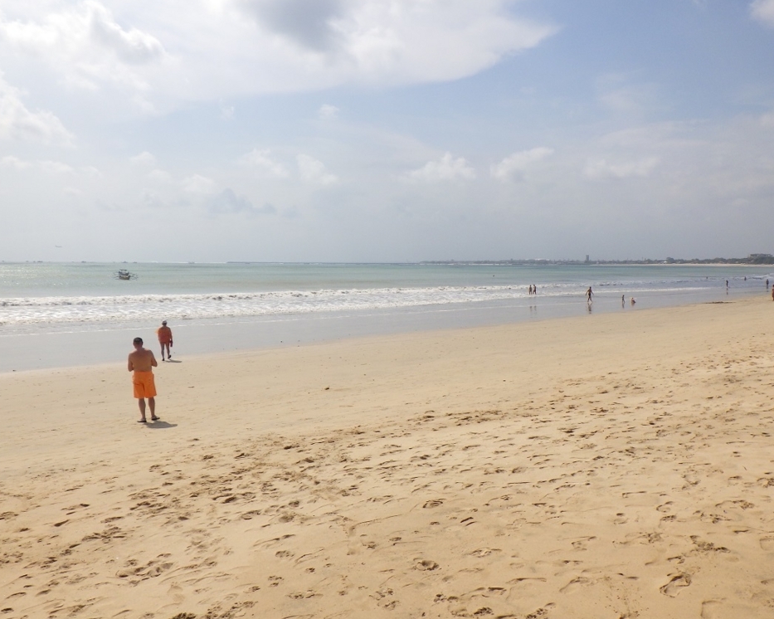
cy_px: 304
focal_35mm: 30
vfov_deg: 48.5
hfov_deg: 58.8
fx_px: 687
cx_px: 402
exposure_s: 1/2000
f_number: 4.2
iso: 125
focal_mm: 5
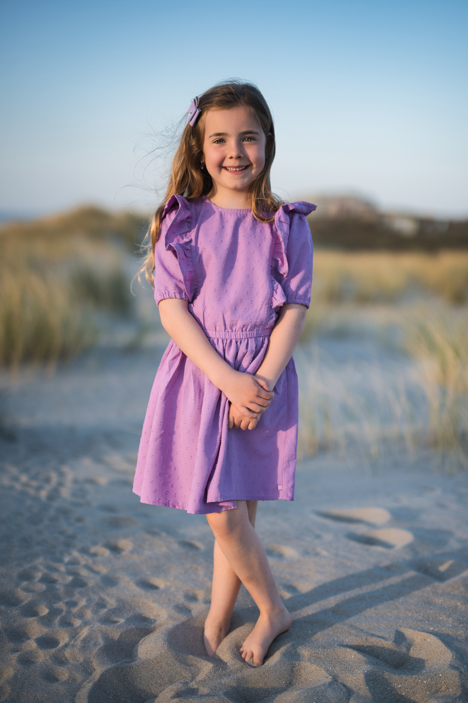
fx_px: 975
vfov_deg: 39.6
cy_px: 352
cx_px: 234
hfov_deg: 27.0
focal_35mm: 50
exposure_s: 1/2500
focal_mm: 50
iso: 100
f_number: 1.2
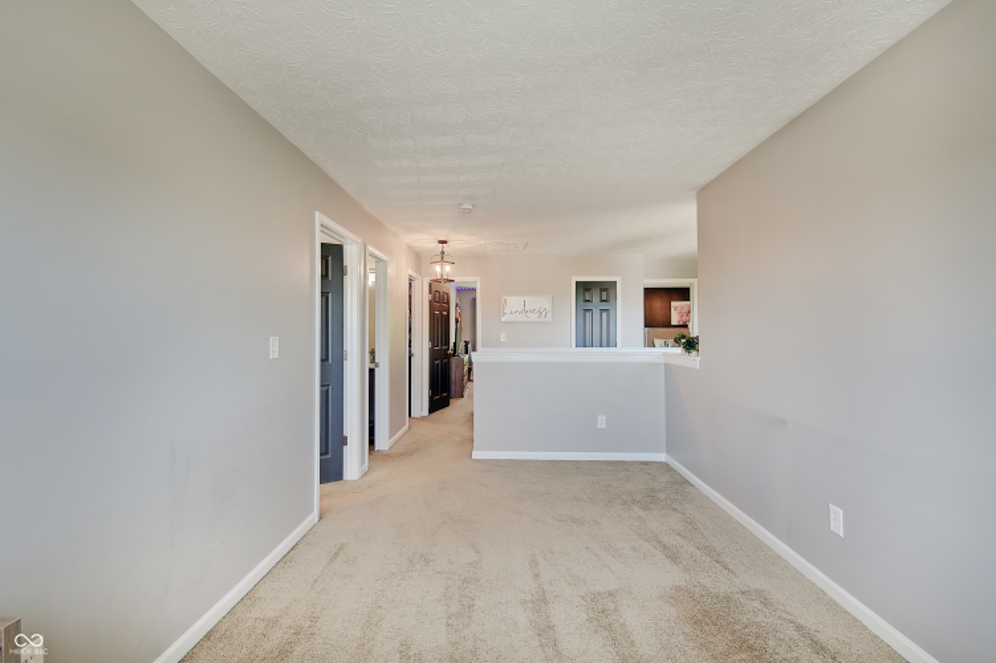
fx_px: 415
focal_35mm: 15
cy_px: 332
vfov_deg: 77.3
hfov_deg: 100.4
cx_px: 498
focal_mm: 10
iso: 100
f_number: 9
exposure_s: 1/2.5
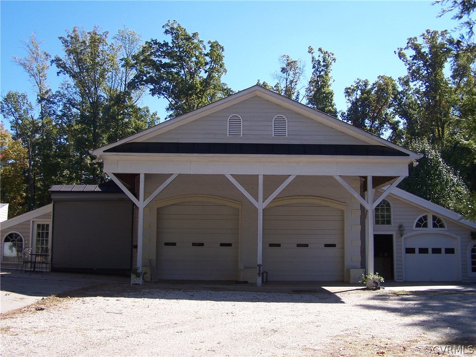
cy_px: 178
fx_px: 523
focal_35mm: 38
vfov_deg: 37.7
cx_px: 238
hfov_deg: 49.0
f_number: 2.8
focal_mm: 6.3
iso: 80
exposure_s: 1/750
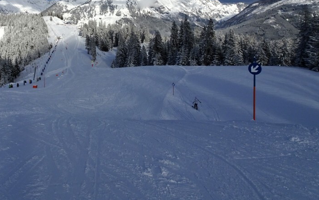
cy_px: 35
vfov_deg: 33.3
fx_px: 322
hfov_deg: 51.1
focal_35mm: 37
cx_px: 91
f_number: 4
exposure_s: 1/2000
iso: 80
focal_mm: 4.1
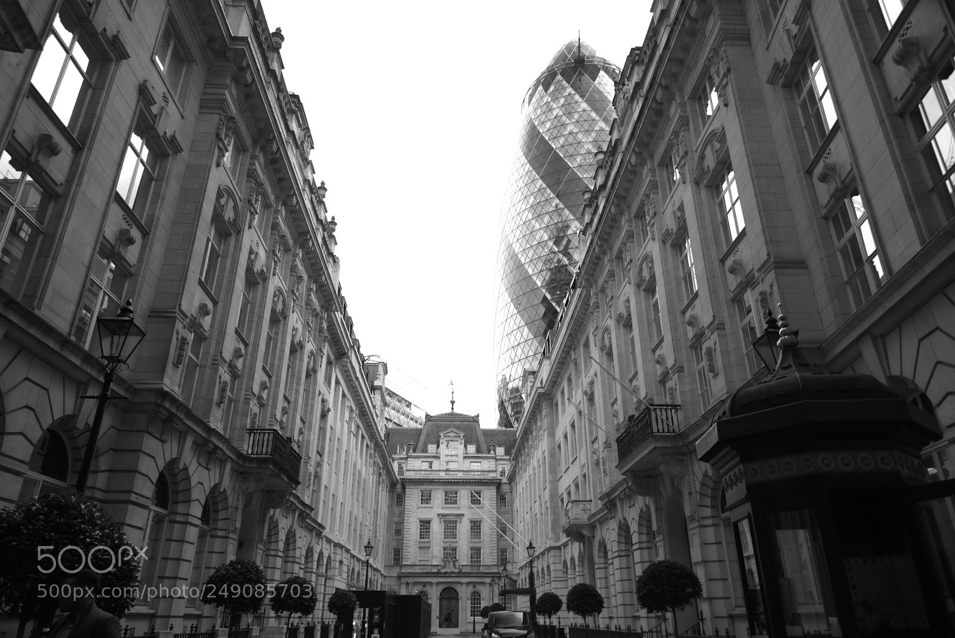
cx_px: 478
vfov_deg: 53.2
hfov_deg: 73.7
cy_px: 319
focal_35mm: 24
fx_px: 637
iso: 64
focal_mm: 24
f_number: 6.3
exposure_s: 1/13
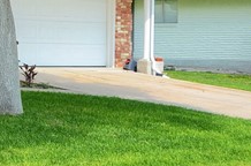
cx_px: -138
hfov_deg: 14.2
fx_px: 939
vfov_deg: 10.1
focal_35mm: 135
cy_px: 28
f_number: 8
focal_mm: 18
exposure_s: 1/250
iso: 125
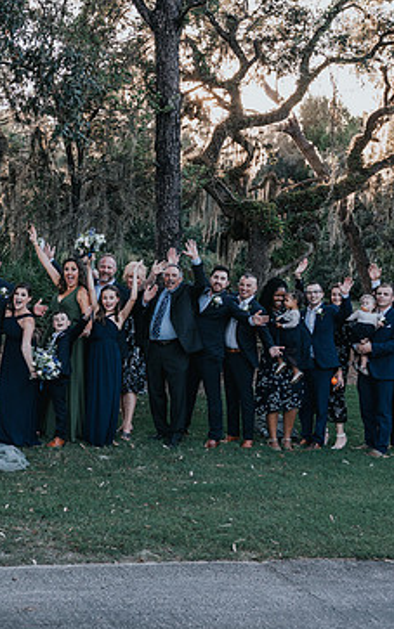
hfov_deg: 19.5
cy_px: 315
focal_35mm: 65
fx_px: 1116
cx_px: 13
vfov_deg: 31.5
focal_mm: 36
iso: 200
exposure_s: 1/200
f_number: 4.5
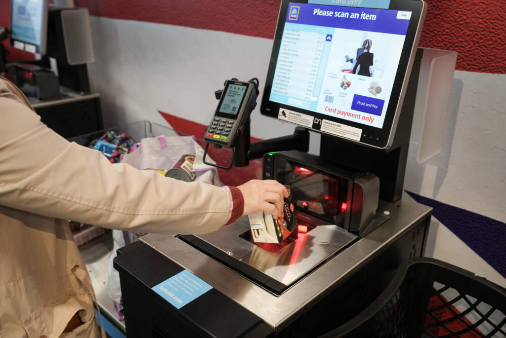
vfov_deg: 40.0
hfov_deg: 57.2
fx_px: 464
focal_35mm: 33
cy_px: 169
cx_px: 253
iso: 320
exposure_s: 1/60
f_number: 4
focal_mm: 33
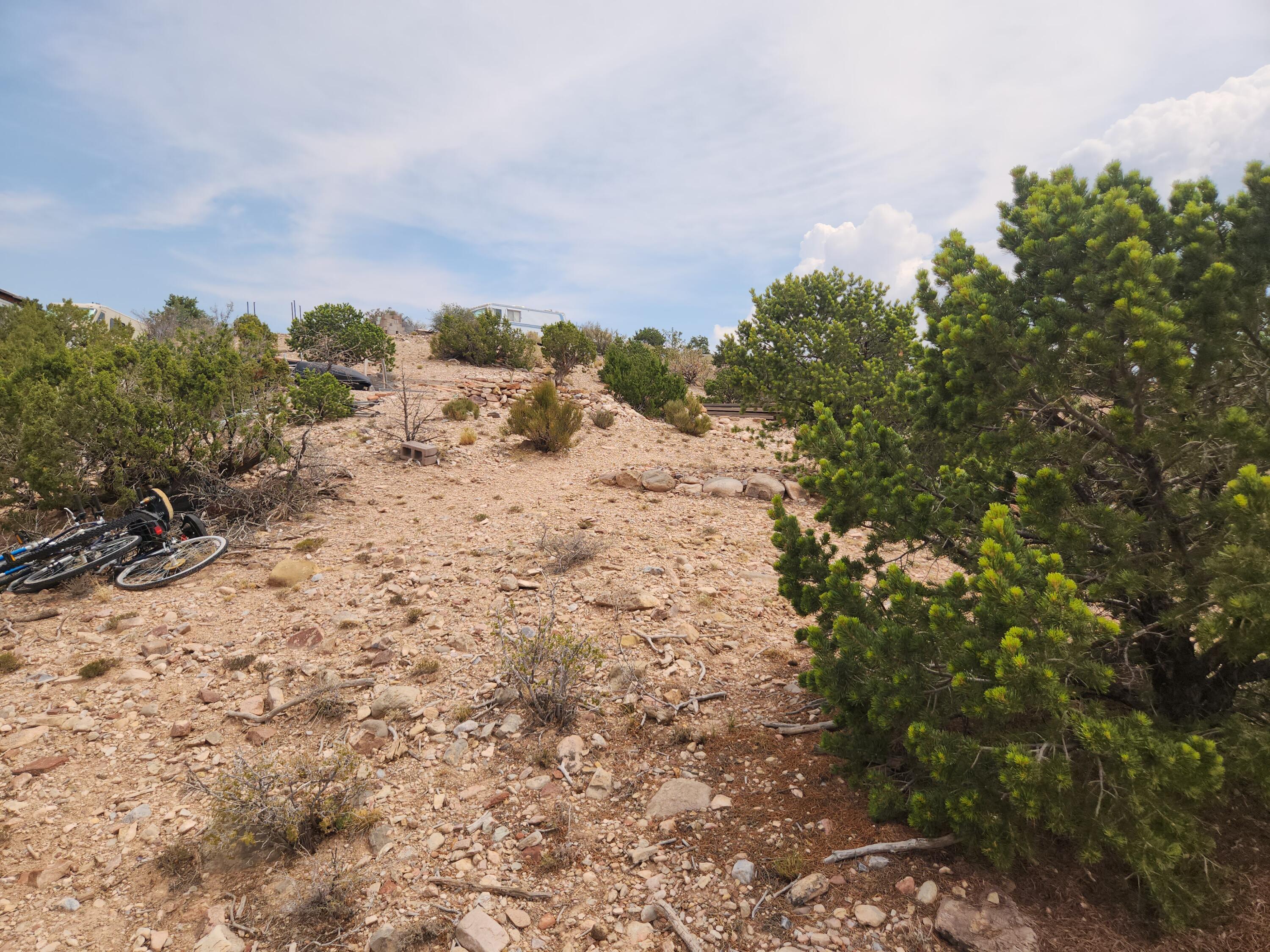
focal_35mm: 23
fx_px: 844
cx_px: 635
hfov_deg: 73.9
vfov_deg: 58.9
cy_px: 476
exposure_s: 1/1728
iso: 20
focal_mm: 5.4
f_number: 1.8
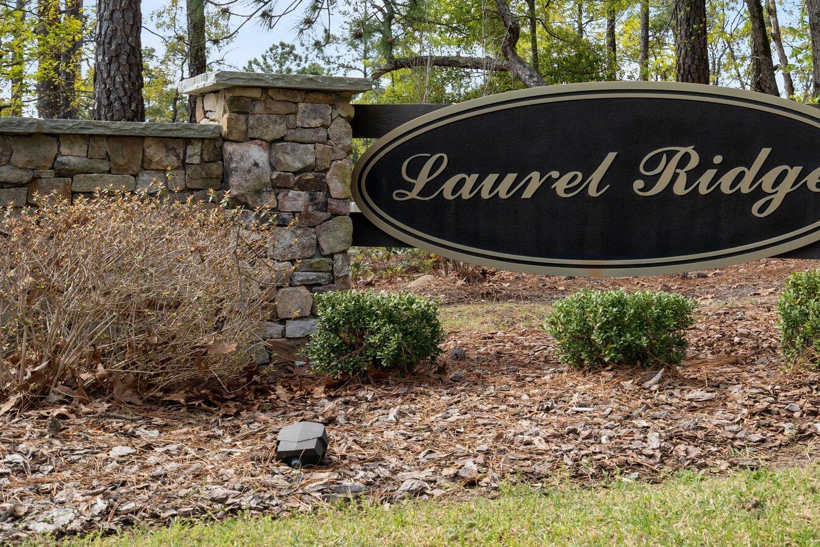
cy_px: 184
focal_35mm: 54
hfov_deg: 35.9
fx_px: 1230
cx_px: 626
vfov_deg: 24.9
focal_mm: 35
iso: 400
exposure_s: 1/250
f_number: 8
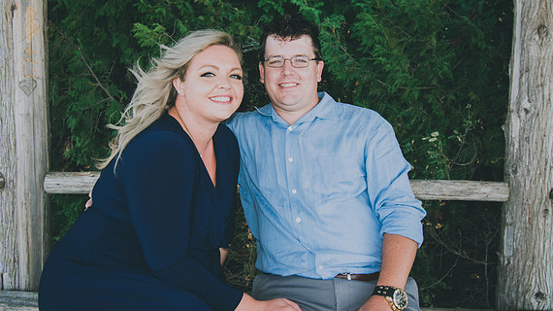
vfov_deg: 36.6
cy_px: 149
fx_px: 469
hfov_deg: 61.0
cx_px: 274
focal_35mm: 32
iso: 320
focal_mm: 20
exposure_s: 1/125
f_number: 5.6
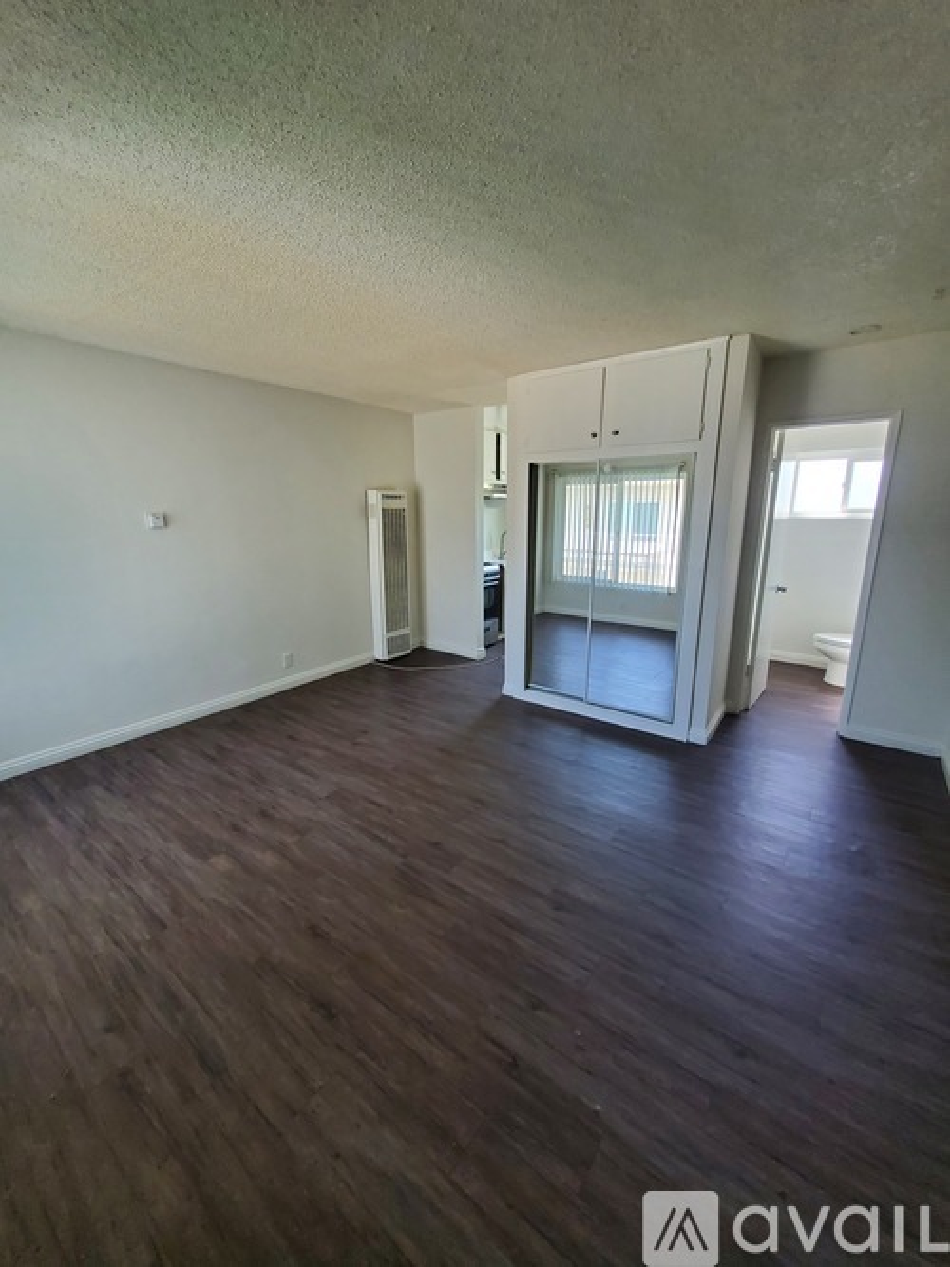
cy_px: 634
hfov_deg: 89.9
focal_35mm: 13
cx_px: 475
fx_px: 476
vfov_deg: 106.2
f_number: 2.2
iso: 200
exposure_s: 1/60
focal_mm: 1.8
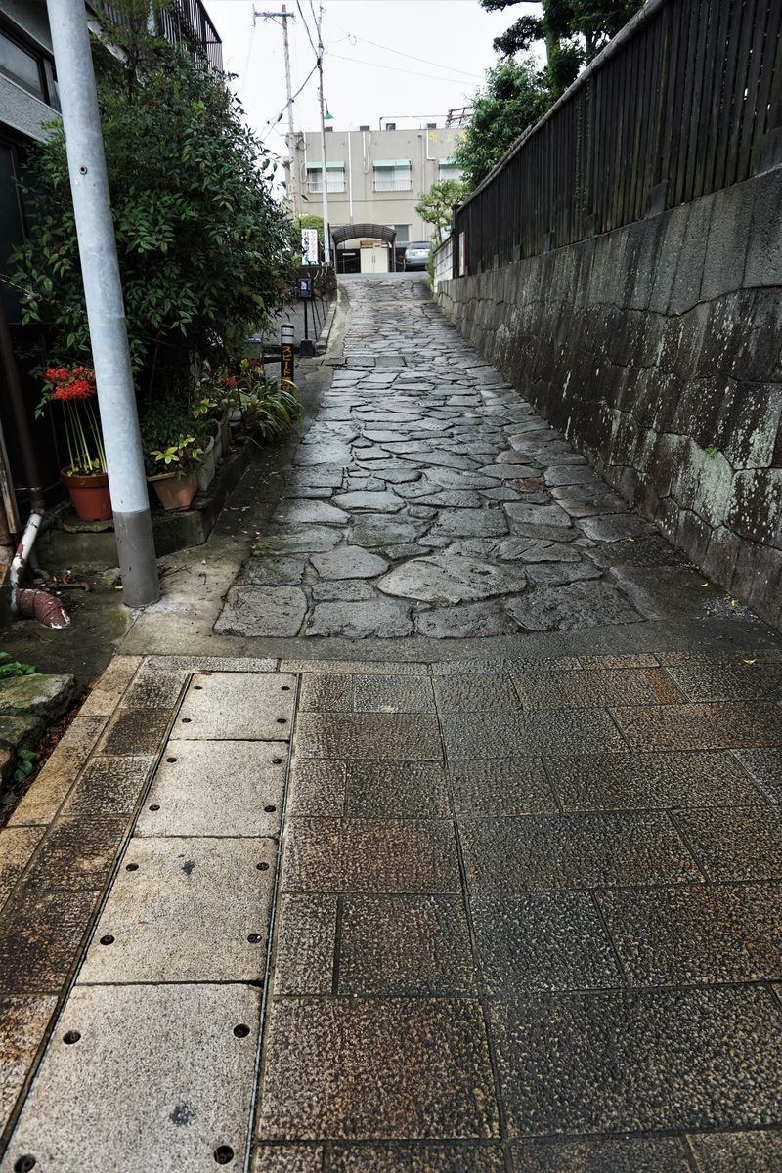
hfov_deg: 53.1
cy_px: 586
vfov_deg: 73.7
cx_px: 391
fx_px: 782
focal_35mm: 24
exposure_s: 1/160
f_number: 4
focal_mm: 16
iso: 100
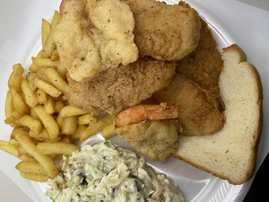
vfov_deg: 53.1
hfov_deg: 67.3
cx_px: 134
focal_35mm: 26
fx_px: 202
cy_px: 101
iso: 32
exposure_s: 1/217
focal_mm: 4.25
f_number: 1.8
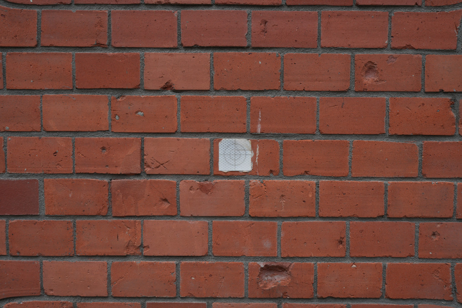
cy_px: 154
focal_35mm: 50
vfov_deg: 27.0
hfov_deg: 39.6
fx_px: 642
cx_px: 231
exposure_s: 1/200
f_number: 4
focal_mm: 50
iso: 400
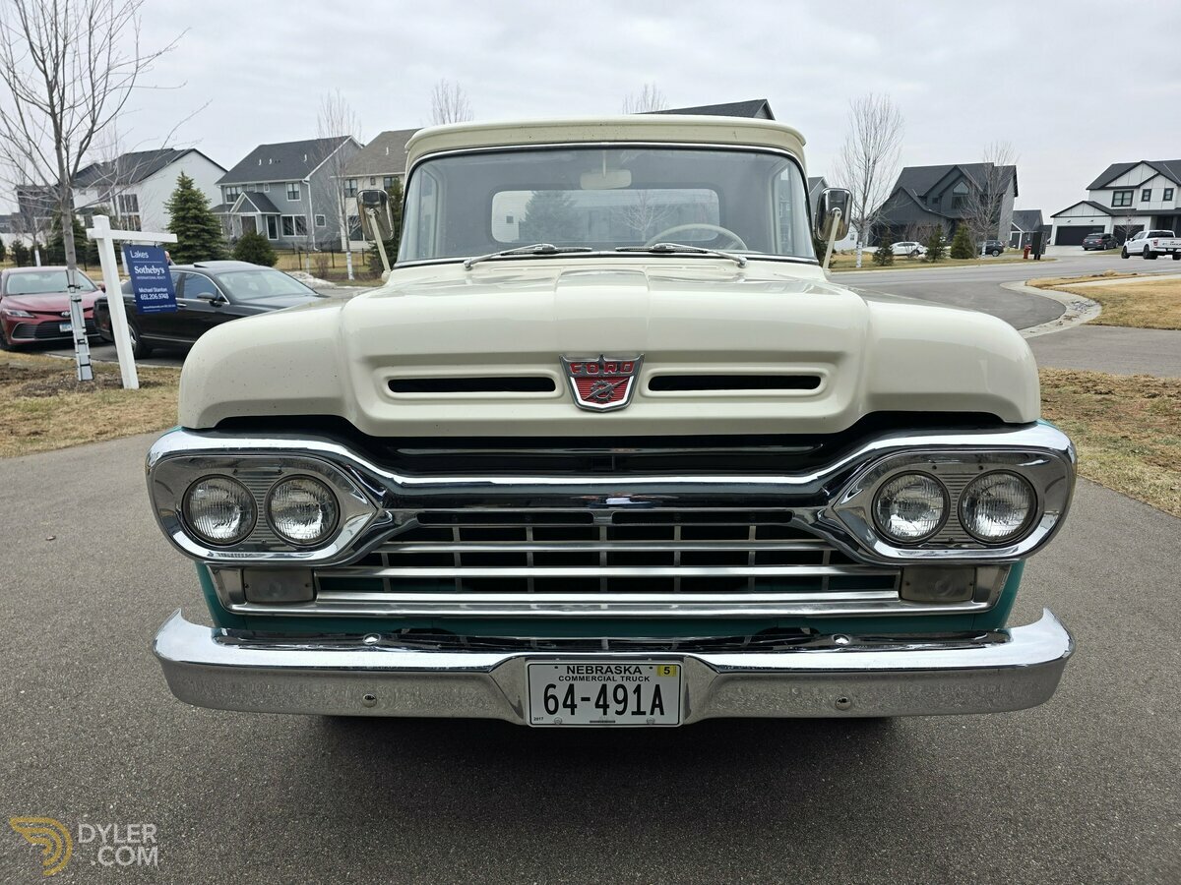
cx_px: 590
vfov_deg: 58.9
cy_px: 442
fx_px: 785
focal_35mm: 23
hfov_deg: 73.9
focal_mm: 6.3
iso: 80
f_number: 1.7
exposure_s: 1/2321
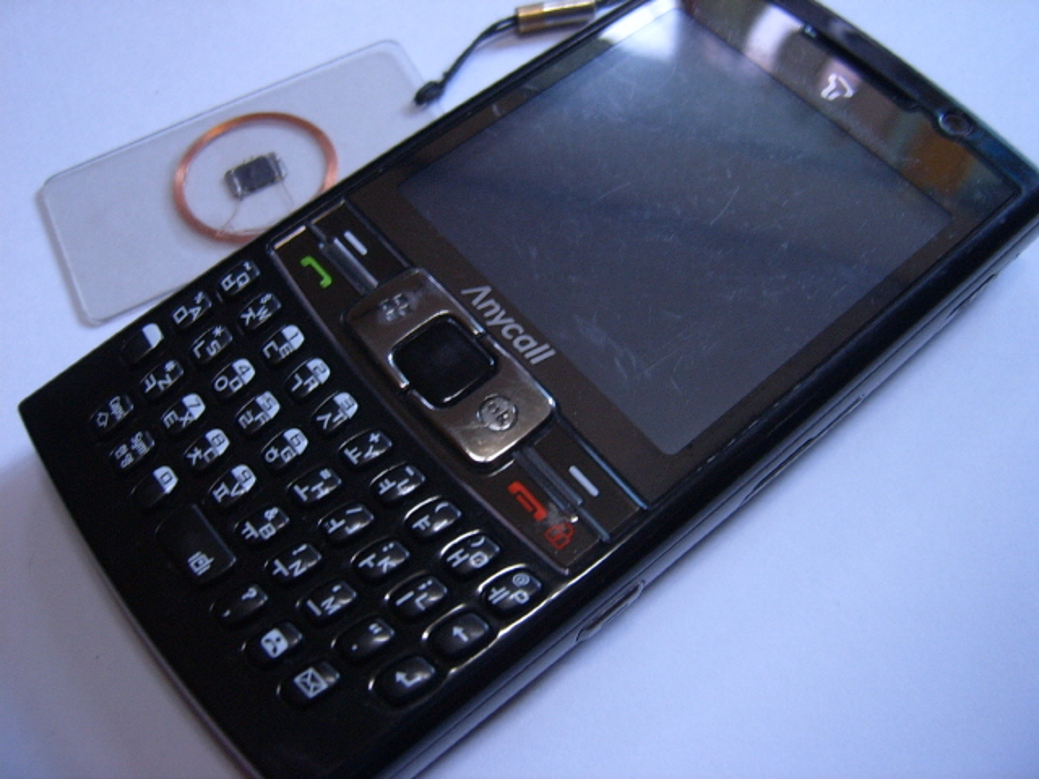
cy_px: 390
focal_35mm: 35
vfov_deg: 40.7
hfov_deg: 52.6
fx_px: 1051
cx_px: 520
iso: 100
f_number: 2.8
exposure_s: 1/20
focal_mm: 5.8
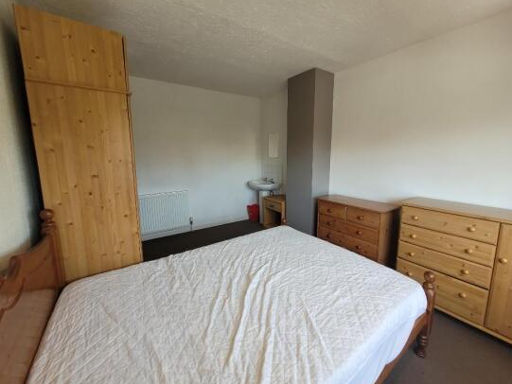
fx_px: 207
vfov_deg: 85.7
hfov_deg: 102.0
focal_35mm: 14
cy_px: 187
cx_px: 261
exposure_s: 1/50
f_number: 2.2
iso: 100
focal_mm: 1.74
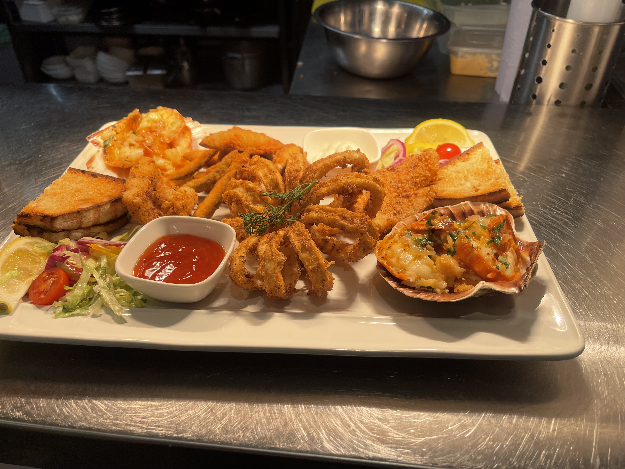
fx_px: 451
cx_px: 312
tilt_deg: -38.7
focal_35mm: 25
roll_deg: +1.0
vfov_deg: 54.9
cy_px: 234
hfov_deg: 69.4
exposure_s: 1/435
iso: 32
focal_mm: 5.1
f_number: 1.6
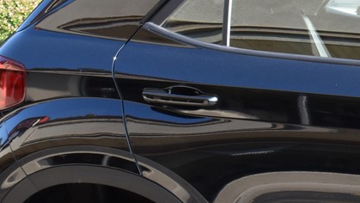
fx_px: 1375
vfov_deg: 8.4
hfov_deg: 13.8
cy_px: 115
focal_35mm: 144
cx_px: 578
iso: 400
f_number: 5.6
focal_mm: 24
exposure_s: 1/250
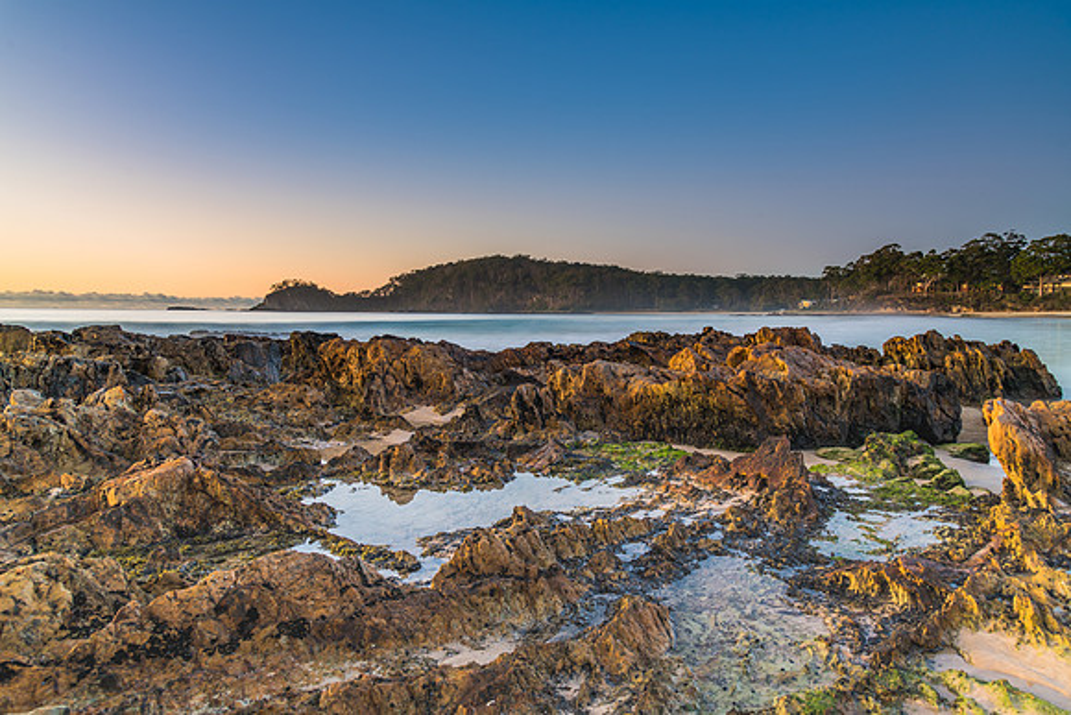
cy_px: 358
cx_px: 536
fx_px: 729
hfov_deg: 72.6
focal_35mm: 25
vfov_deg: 52.2
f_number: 8
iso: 80
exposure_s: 8
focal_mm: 24
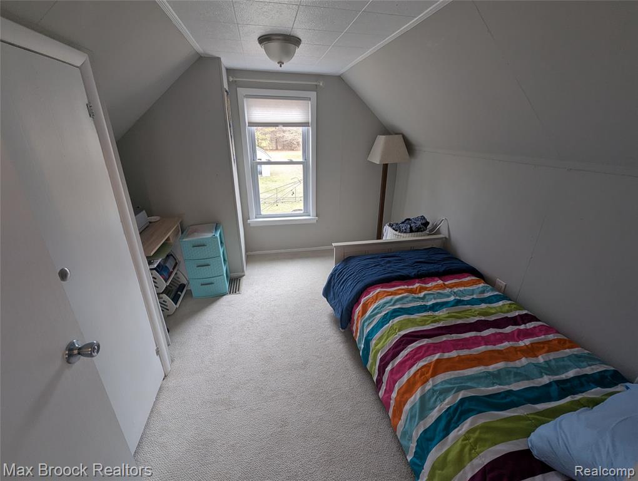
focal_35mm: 13
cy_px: 240
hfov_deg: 106.1
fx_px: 240
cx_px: 319
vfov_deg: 90.1
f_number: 2.2
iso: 46
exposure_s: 1/27.6
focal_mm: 1.95
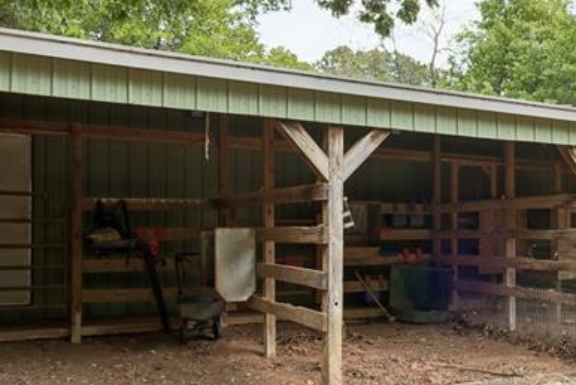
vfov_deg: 29.8
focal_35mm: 45
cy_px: 246
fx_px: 721
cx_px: 463
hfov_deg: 41.6
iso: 200
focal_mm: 17
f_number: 8
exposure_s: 1/40
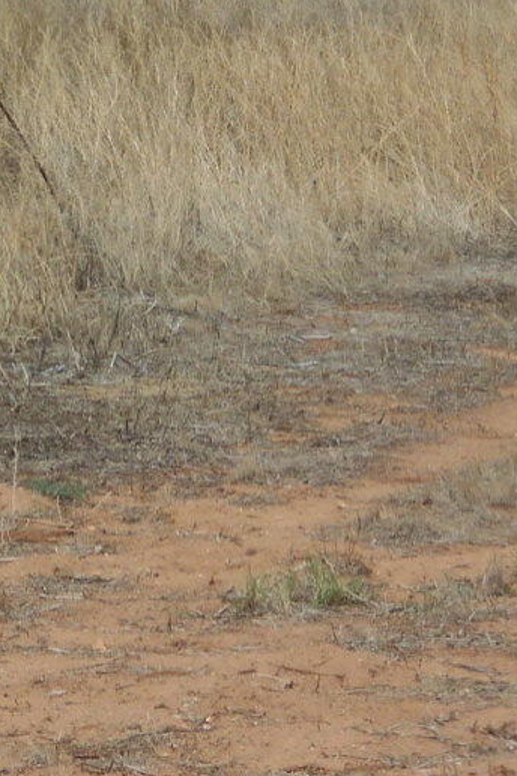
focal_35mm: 419
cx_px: -631
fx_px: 9025
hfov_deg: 3.2
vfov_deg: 4.9
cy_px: 116
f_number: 6.5
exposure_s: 1/400
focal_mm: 23
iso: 80
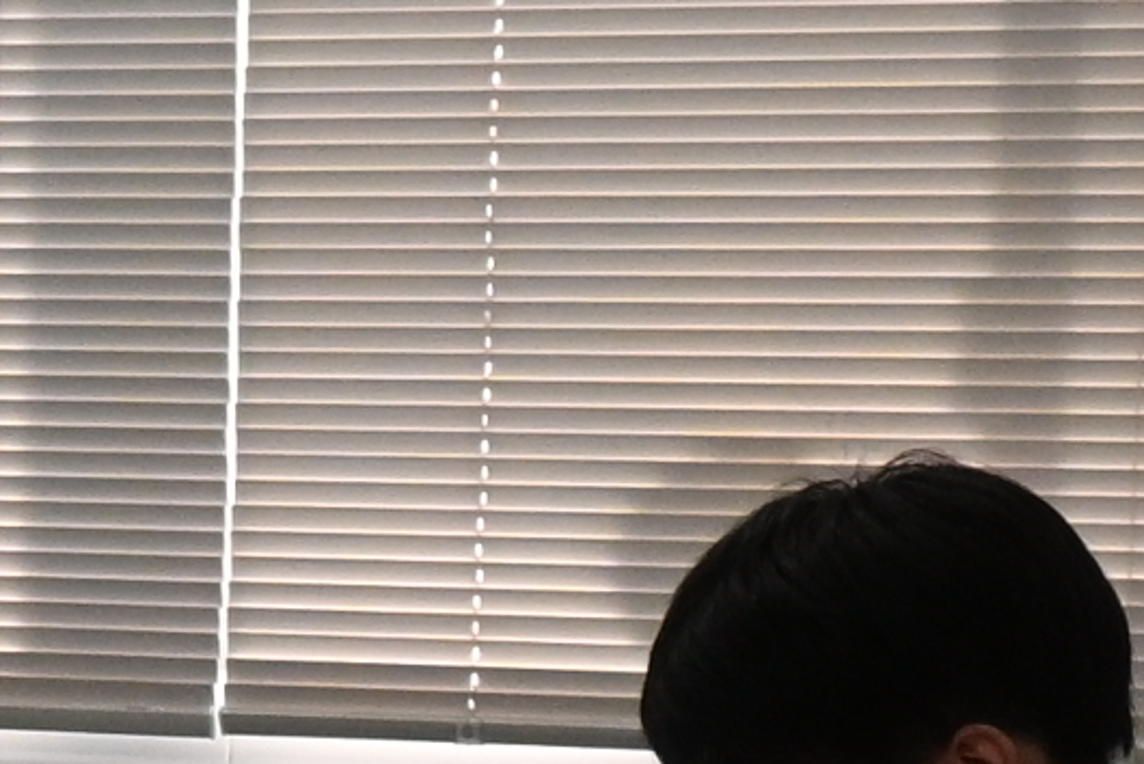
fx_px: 6009
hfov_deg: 9.7
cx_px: -1552
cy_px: 960
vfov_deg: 7.2
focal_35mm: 189
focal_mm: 16
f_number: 6.3
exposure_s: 1/160
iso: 800
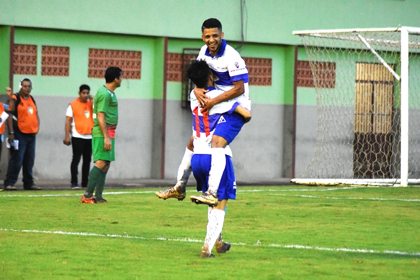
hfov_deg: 9.5
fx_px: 2537
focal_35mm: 218
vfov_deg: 6.3
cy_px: 140
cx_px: 210
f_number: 4.5
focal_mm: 145
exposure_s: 1/800
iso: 7200
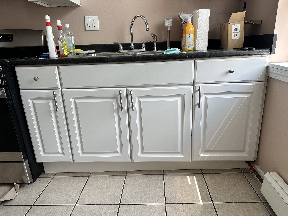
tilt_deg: -18.9
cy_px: 108
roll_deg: +1.5
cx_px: 144
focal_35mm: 24
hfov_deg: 71.6
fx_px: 200
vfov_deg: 56.8
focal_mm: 6.86
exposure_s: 1/169
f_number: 1.78
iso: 64
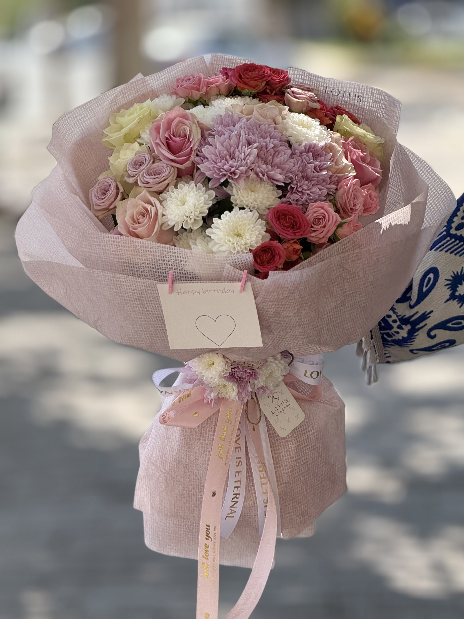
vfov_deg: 16.4
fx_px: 2145
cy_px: 310
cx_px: 232
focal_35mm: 120
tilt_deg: -6.1
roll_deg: -0.3
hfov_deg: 12.3
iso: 64
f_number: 2.8
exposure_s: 1/632
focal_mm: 15.66
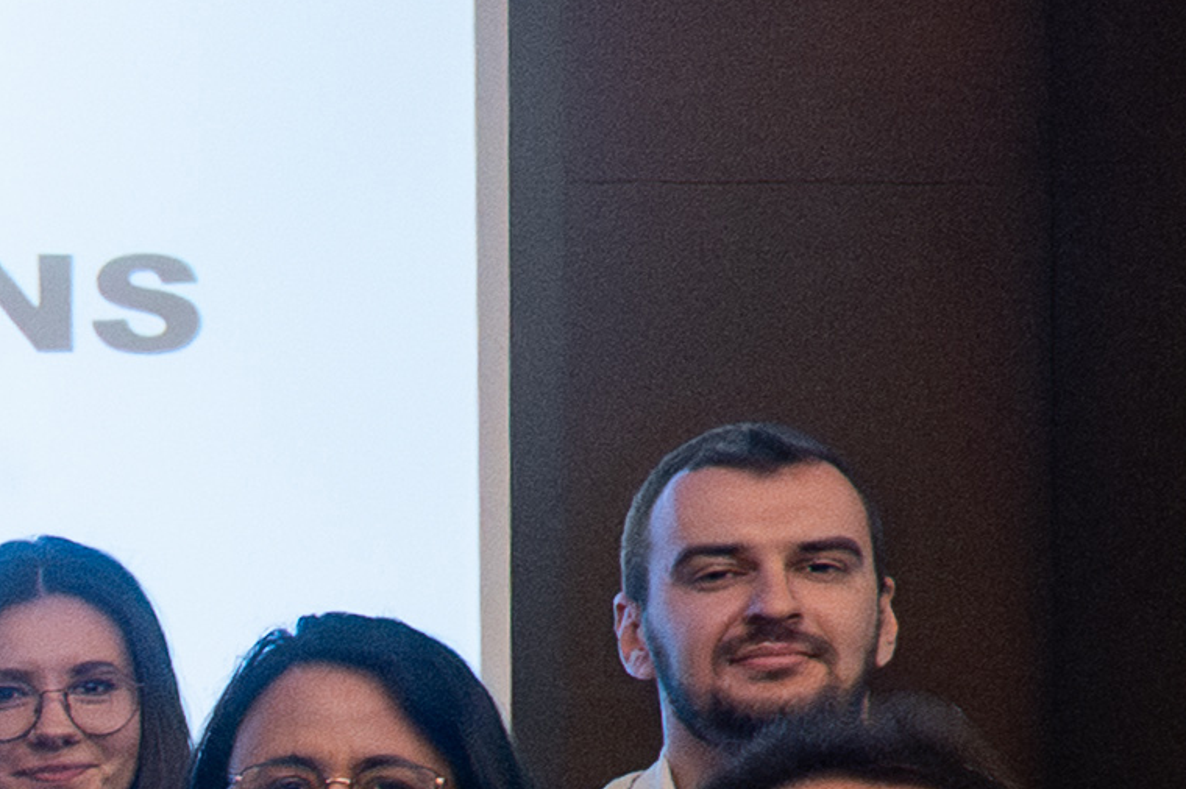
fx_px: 6289
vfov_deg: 6.9
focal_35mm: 191
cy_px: 1668
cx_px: -2211
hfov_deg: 9.0
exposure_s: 1/100
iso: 3600
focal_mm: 24
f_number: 4.5
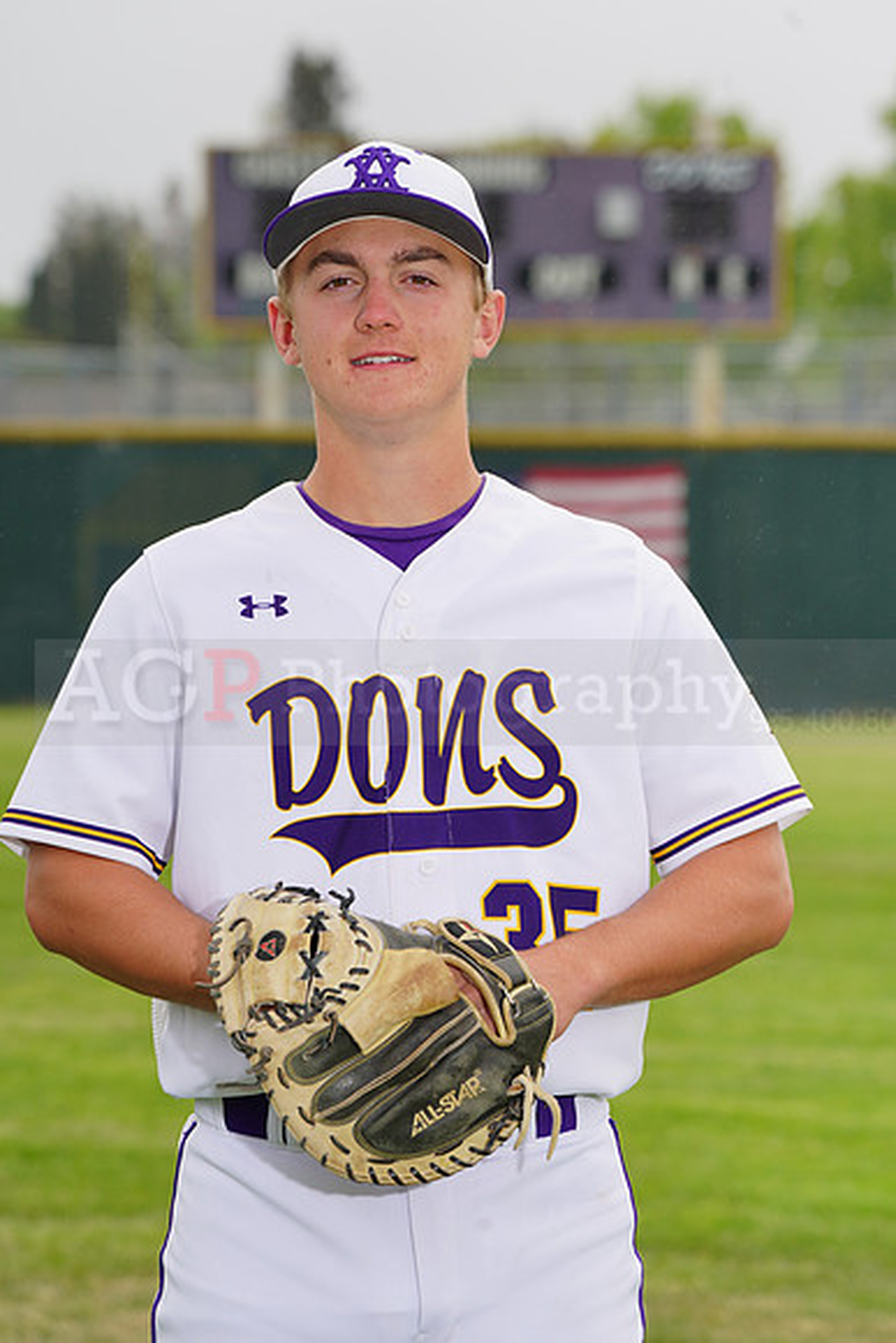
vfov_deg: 9.4
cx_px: 448
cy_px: 672
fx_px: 8133
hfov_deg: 6.3
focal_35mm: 218
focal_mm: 218
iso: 160
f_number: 9
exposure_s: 1/250
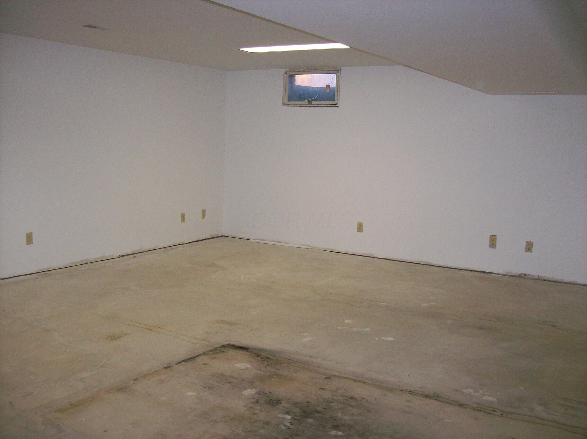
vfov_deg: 39.6
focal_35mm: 36
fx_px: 610
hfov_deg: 51.4
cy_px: 220
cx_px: 294
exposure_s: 1/64
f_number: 2.7
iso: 140
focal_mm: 6
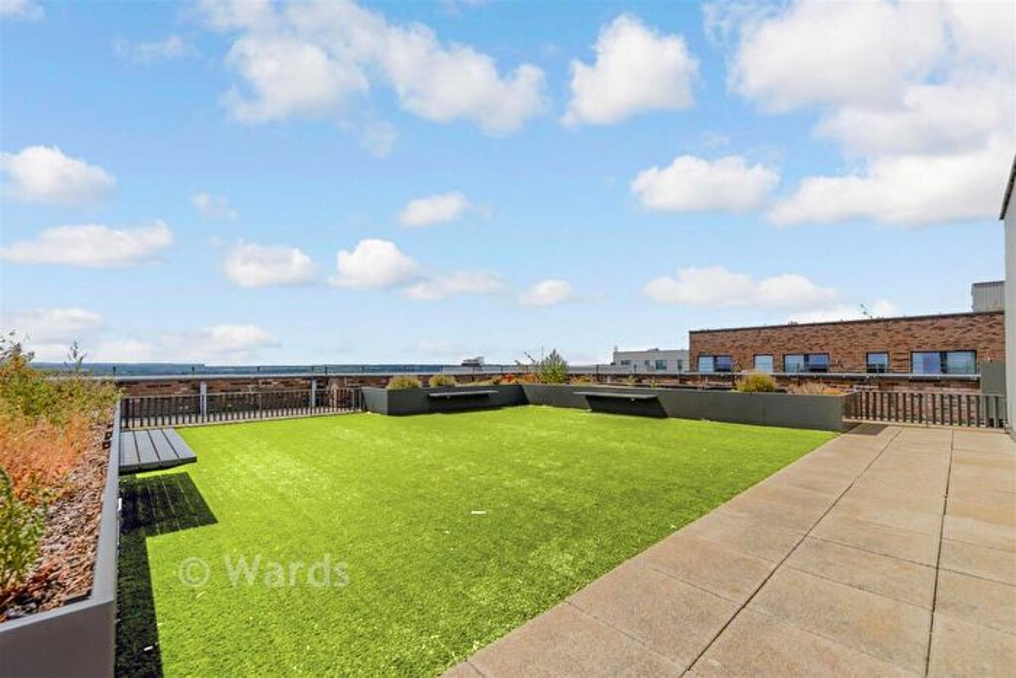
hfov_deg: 104.2
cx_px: 508
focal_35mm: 14
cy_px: 339
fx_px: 395
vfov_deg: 81.2
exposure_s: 1/640
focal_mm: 14
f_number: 8
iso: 100
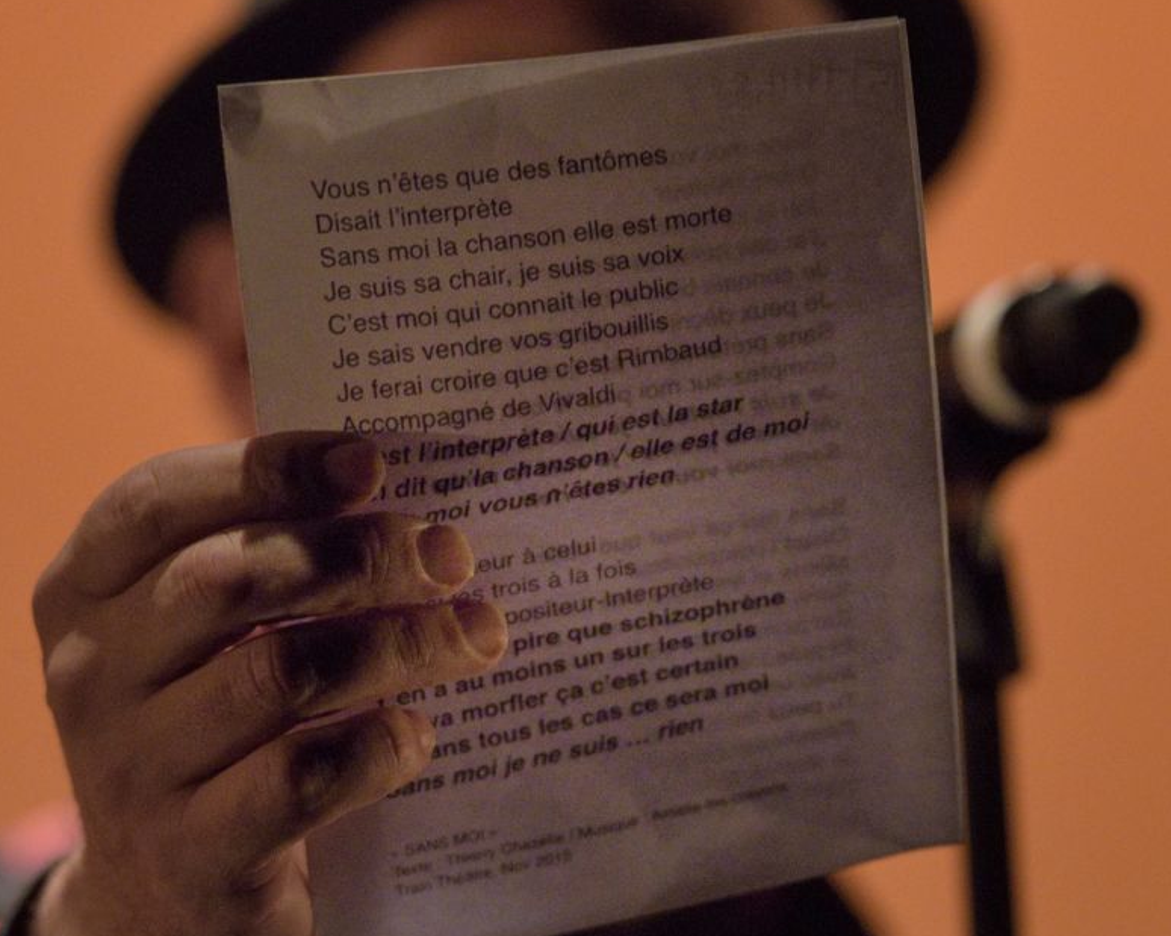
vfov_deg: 3.9
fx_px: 13722
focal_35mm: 396
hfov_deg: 4.9
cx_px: 837
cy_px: 634
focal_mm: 170
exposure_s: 1/200
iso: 2500
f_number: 3.2
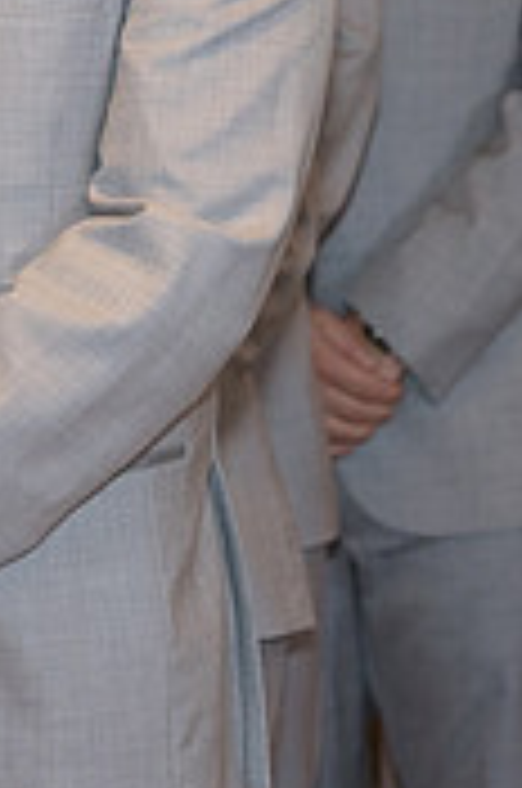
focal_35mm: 375
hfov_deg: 3.6
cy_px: 27
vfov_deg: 5.5
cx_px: -192
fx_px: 8188
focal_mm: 97
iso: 2000
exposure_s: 1/250
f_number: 4
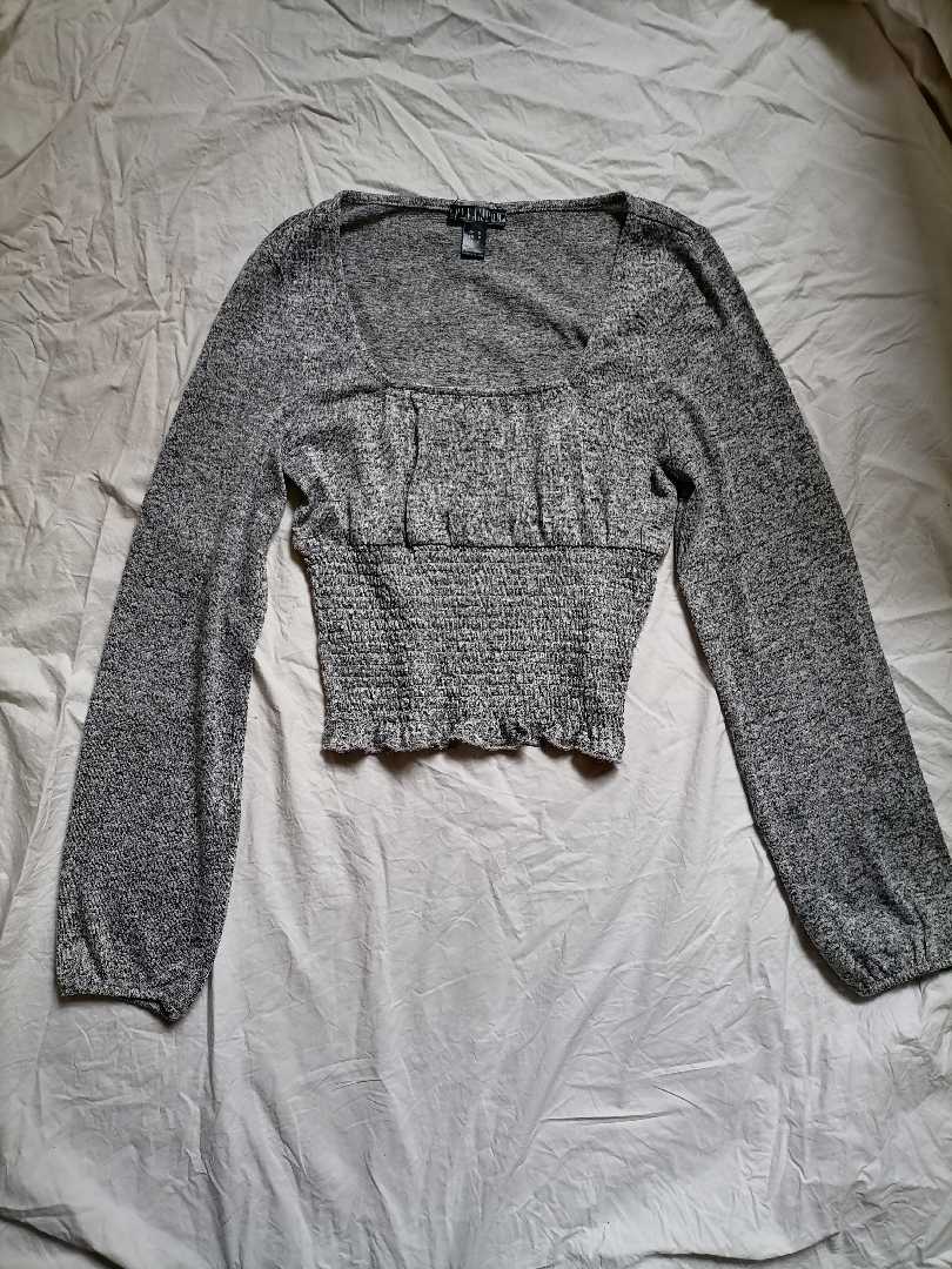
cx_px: 476
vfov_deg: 65.3
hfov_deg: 51.4
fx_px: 990
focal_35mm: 27
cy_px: 634
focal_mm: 5.4
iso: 80
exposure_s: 1/50
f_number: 1.8
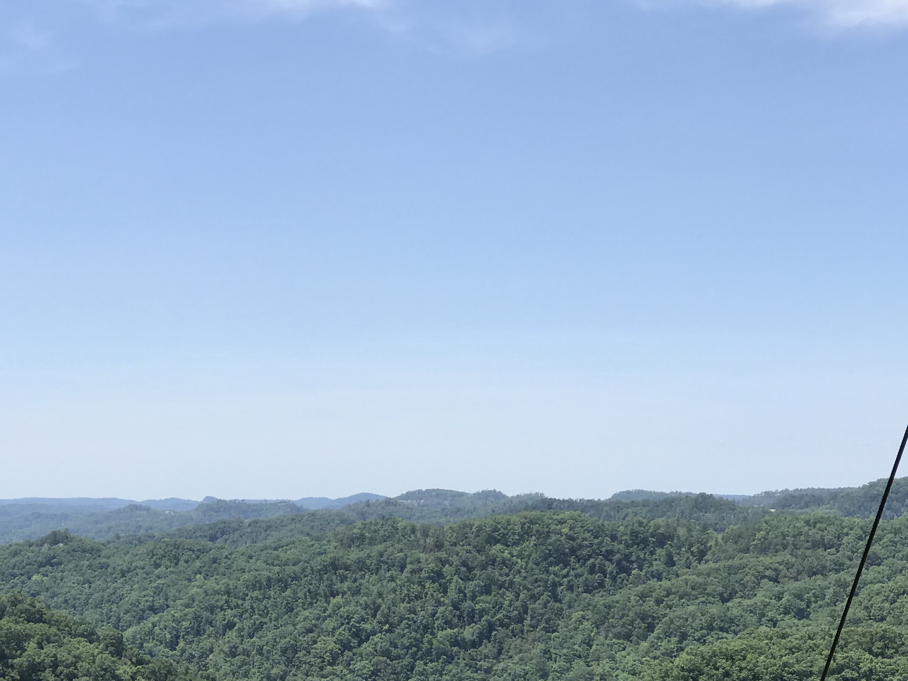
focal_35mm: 95
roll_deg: +0.7
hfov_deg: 20.6
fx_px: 2492
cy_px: 541
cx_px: 316
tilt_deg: -0.9
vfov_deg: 15.5
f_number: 2.8
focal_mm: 6.6
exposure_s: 1/812
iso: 20
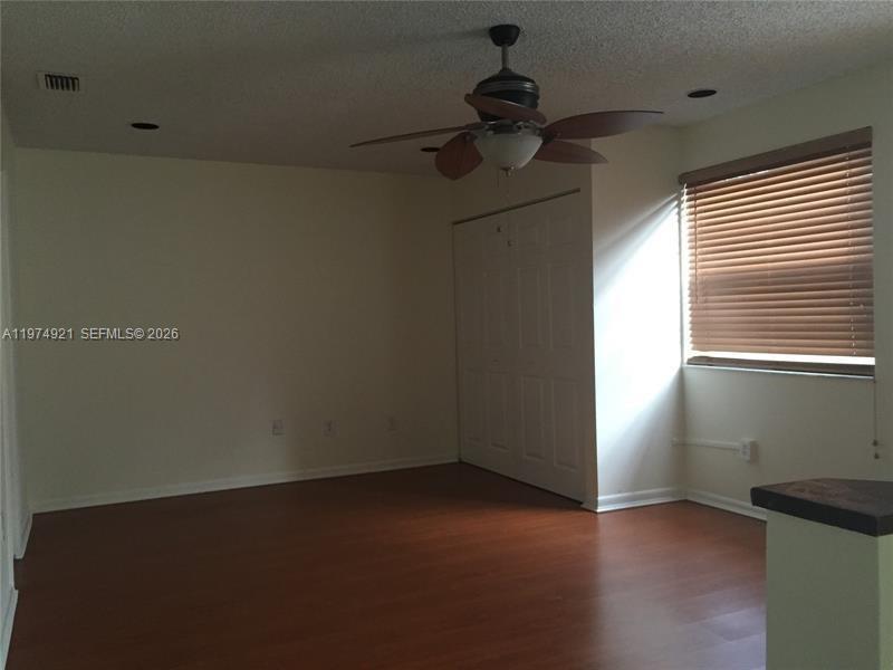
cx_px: 446
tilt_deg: -1.2
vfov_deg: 48.2
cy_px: 335
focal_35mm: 29
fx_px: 748
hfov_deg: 61.7
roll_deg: +1.1
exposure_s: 1/30
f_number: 2.2
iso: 200
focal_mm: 4.15
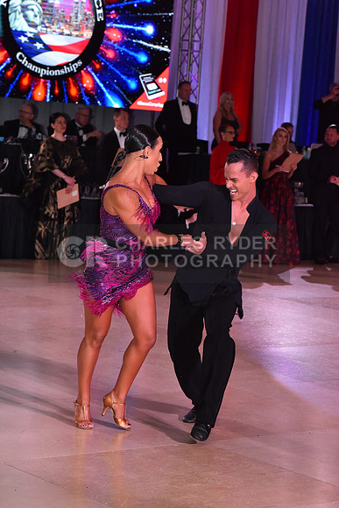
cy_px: 254
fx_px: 1581
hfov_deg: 12.2
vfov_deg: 18.3
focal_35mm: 112
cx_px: 170
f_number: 7.1
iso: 2500
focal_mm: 112
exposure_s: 1/320
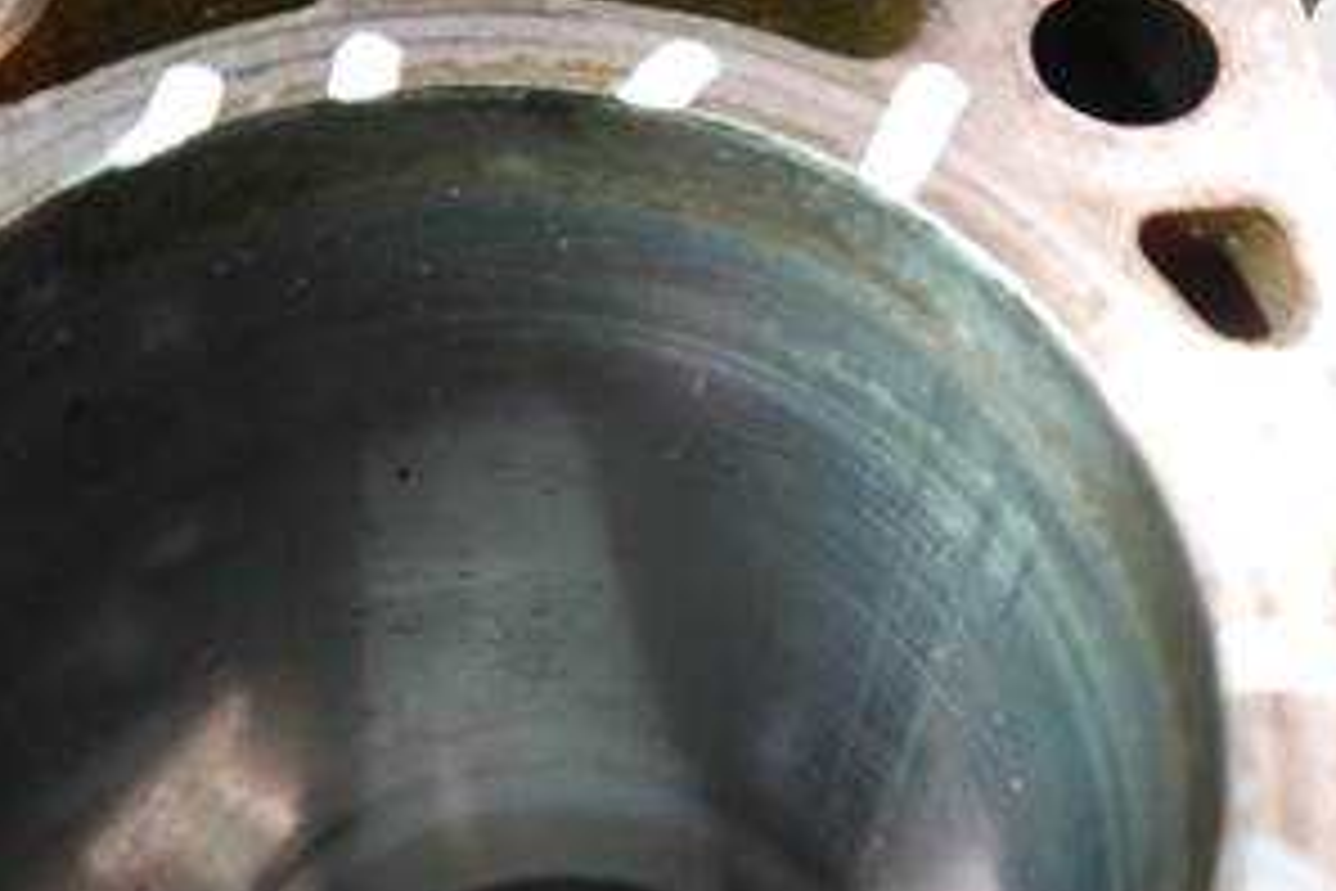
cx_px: 711
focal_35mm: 47
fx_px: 1744
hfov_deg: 41.9
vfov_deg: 28.3
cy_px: 657
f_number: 3.5
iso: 2000
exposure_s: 1/125
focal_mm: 14
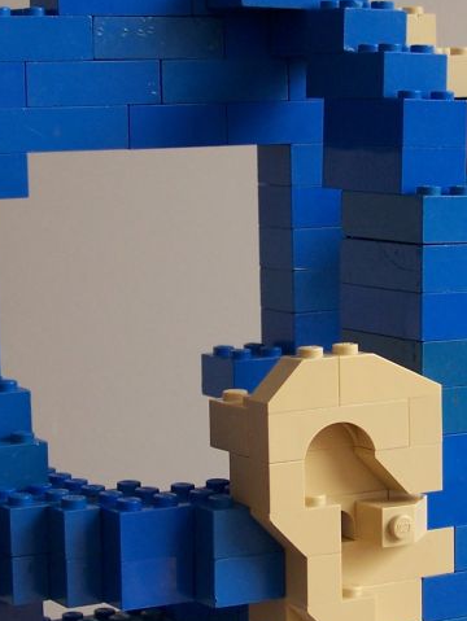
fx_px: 2263
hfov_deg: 11.8
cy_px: 366
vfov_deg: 15.6
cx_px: 249
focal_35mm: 126
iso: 80
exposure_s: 1/125
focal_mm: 9.8
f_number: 3.1
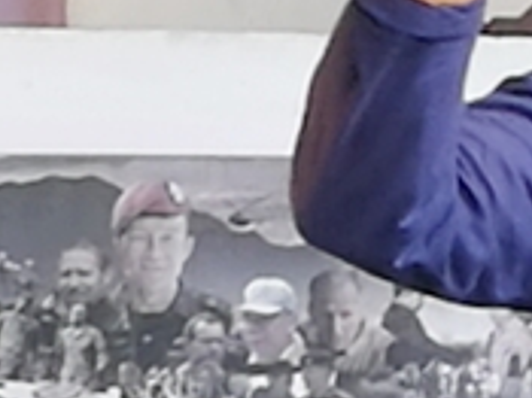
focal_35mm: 494
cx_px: 1104
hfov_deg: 4.0
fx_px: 7587
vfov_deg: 3.0
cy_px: 12
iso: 64
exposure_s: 1/50
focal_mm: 4.5
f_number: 2.2
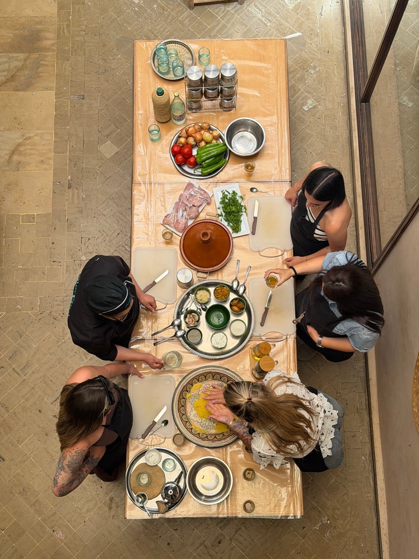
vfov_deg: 39.7
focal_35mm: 48
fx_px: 775
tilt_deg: -75.0
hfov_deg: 30.3
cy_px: 280
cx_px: 210
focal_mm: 6.76
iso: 64
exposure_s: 1/128
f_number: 1.78
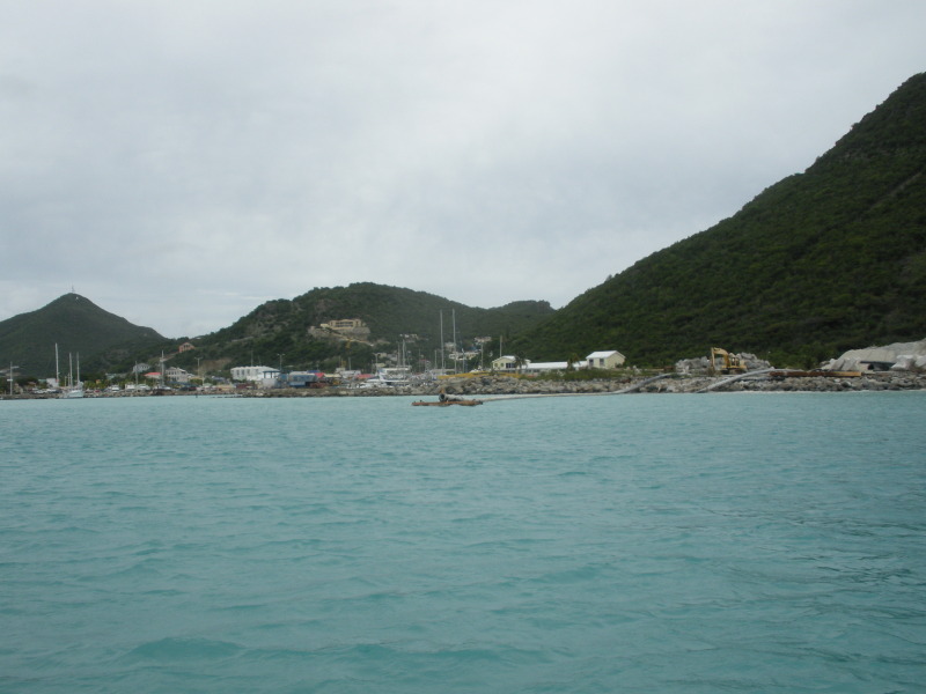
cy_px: 347
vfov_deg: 39.7
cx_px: 463
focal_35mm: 36
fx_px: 963
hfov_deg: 51.4
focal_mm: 6.3
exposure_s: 1/550
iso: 88
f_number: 5.6
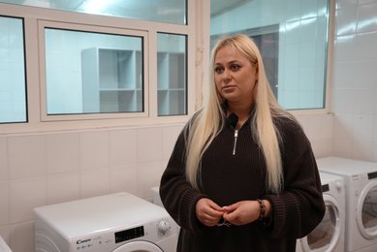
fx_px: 388
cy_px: 125
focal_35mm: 37
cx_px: 185
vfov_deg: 36.0
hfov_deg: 51.8
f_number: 4
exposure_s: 1/160
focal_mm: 36
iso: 1250
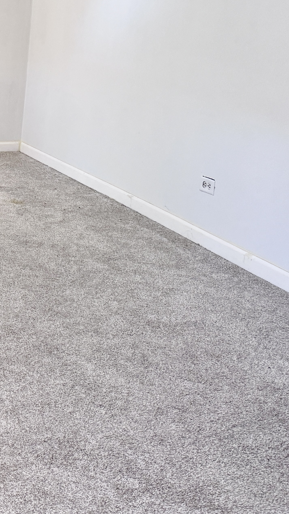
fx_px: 804
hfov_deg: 17.4
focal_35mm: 59
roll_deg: -0.6
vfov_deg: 35.2
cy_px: 183
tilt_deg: -13.9
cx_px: -197
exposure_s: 1/60
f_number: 1.78
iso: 250
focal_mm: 6.76
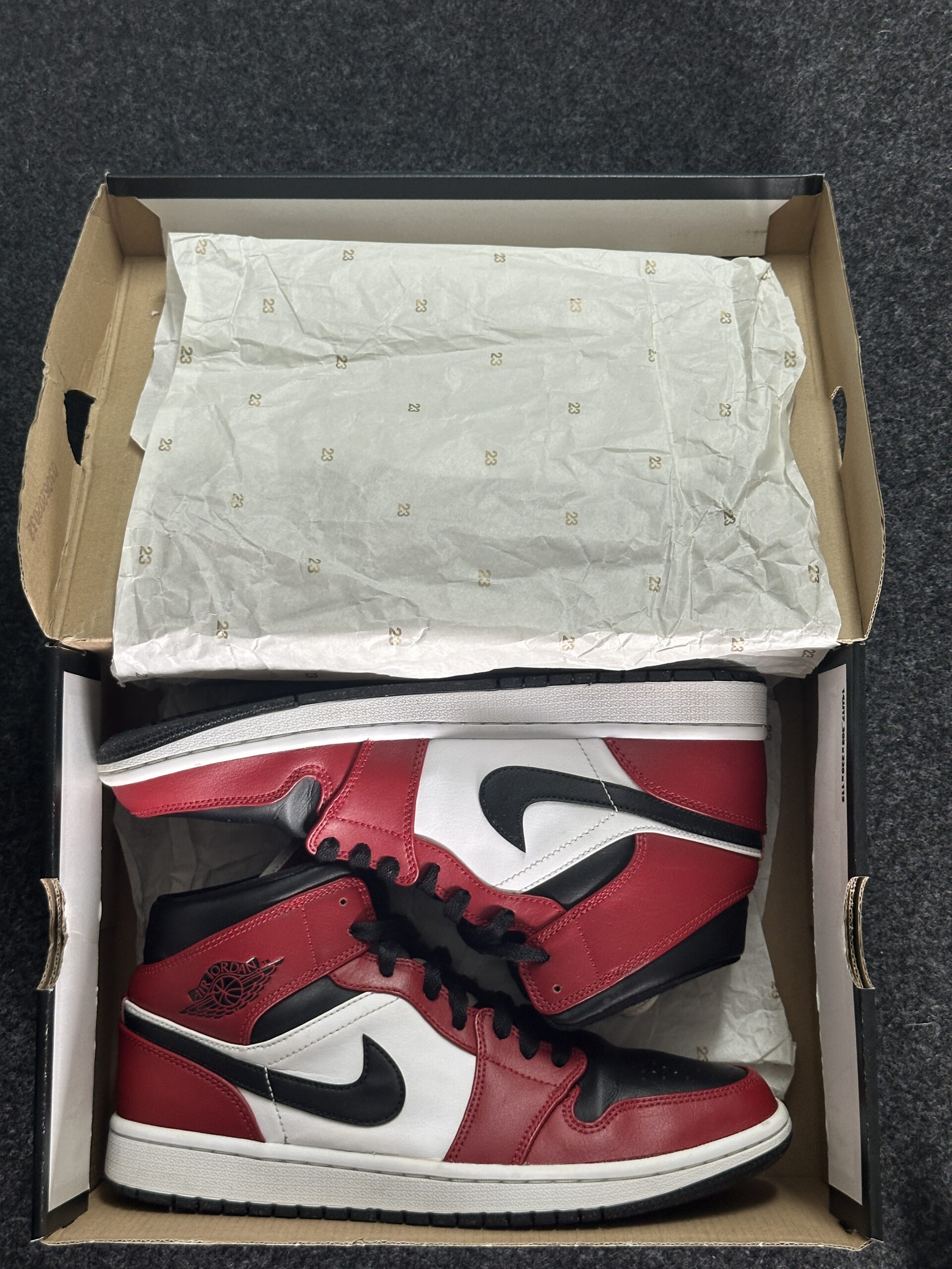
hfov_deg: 30.3
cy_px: 634
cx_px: 476
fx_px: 1760
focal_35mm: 48
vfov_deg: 39.7
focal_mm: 6.86
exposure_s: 1/50
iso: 100
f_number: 1.78
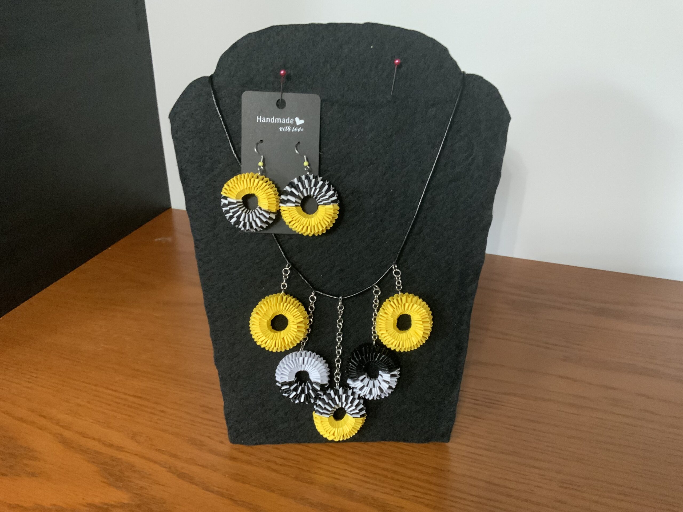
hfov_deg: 61.7
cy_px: 256
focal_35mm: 29
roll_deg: -0.8
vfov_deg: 48.2
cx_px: 342
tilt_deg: -27.7
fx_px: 572
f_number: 1.8
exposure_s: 1/24
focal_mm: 3
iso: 320
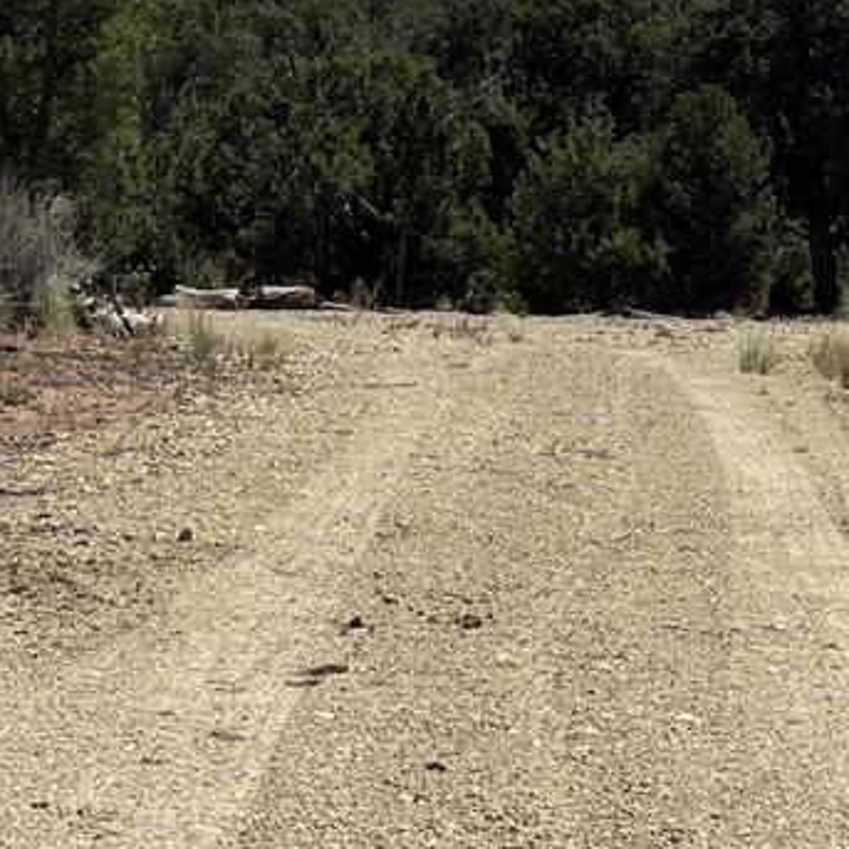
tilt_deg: +1.6
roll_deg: +0.9
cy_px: -22
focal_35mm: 169
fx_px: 4689
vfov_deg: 10.3
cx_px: 453
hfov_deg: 10.3
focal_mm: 7.5
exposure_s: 1/2137
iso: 20
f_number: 2.2
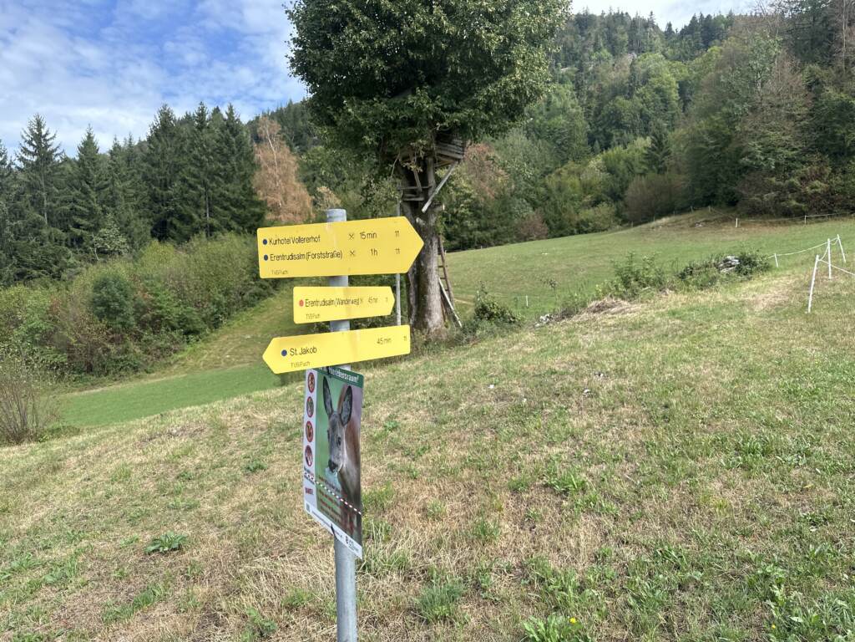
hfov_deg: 71.6
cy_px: 321
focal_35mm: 24
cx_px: 428
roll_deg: +0.2
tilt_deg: -3.6
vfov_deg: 56.8
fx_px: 593
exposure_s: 1/1613
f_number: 1.78
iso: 80
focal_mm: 6.86
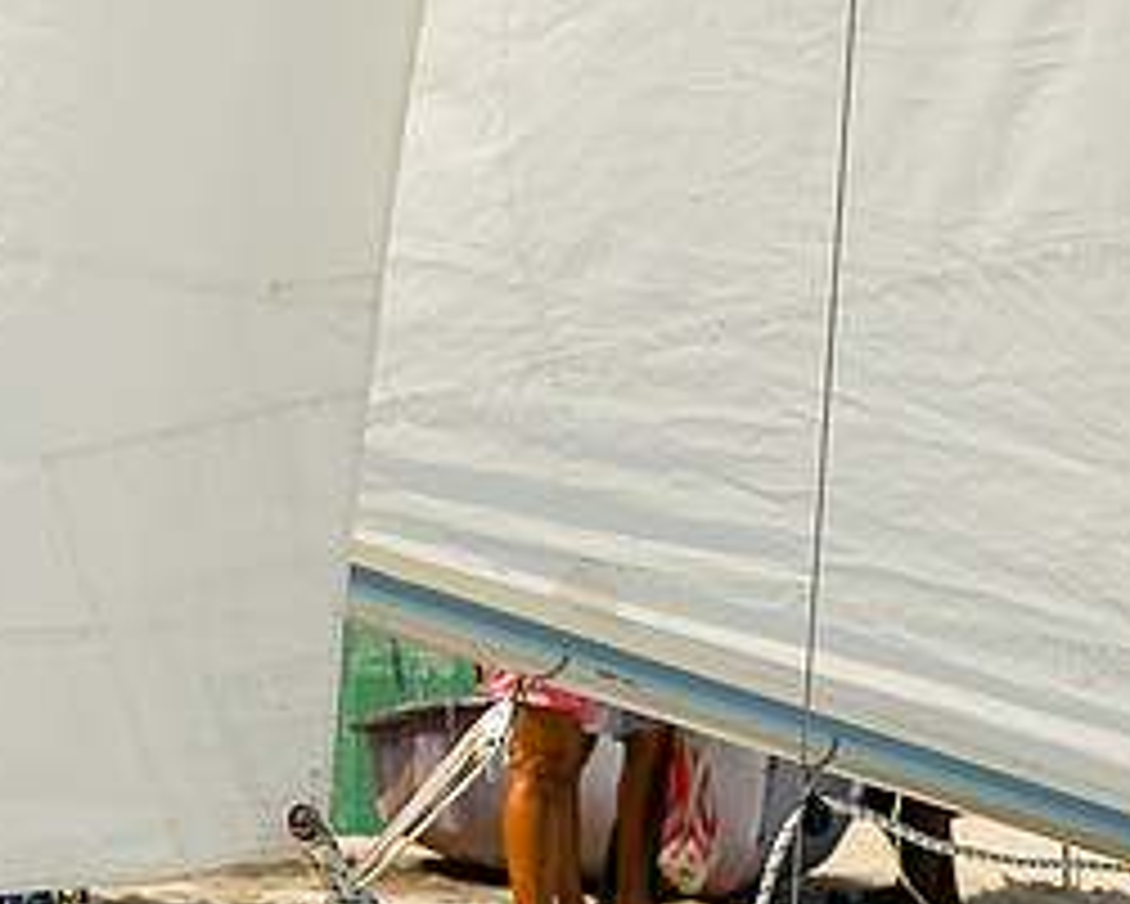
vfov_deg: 11.1
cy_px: 535
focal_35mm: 139
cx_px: 505
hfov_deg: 13.9
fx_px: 4650
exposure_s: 1/320
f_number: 6.3
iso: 64
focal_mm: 55
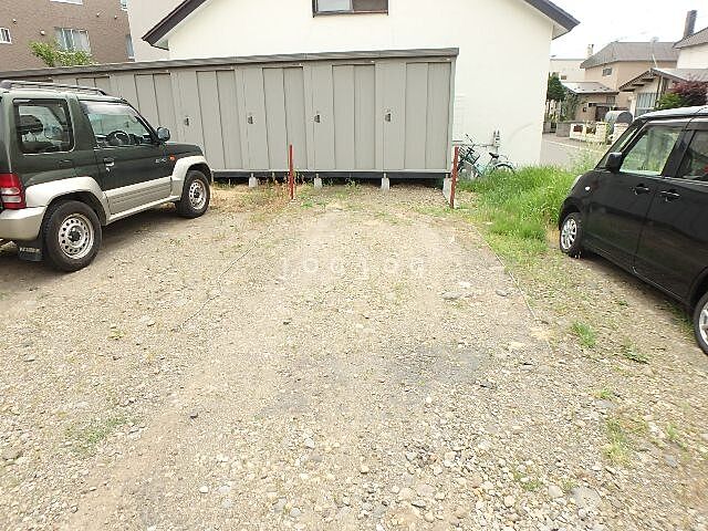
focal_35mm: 21
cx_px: 354
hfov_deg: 79.0
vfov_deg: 63.4
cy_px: 266
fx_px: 430
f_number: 3.5
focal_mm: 3.7
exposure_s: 1/400
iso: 125
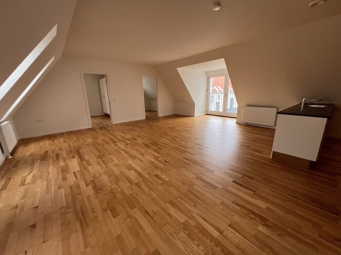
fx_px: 128
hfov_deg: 106.2
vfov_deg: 89.9
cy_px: 128
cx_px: 170
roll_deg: +1.0
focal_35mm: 13
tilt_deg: -14.2
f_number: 1.8
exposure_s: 1/100
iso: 125
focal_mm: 1.57
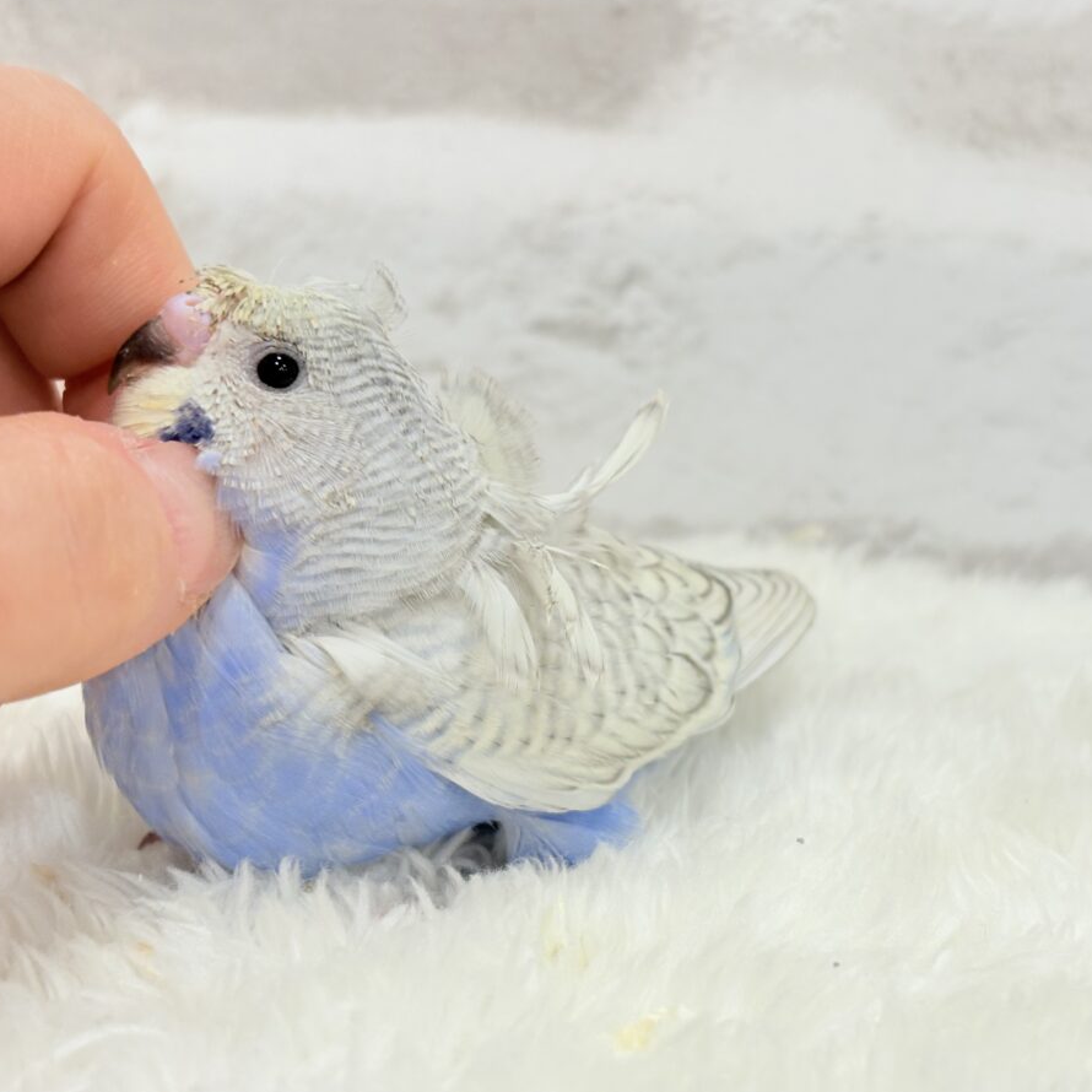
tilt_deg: -14.5
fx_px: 2213
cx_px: 609
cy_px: 544
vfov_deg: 27.7
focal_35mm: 62
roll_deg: -2.4
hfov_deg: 27.7
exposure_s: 1/100
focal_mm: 5.96
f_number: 1.6
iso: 80
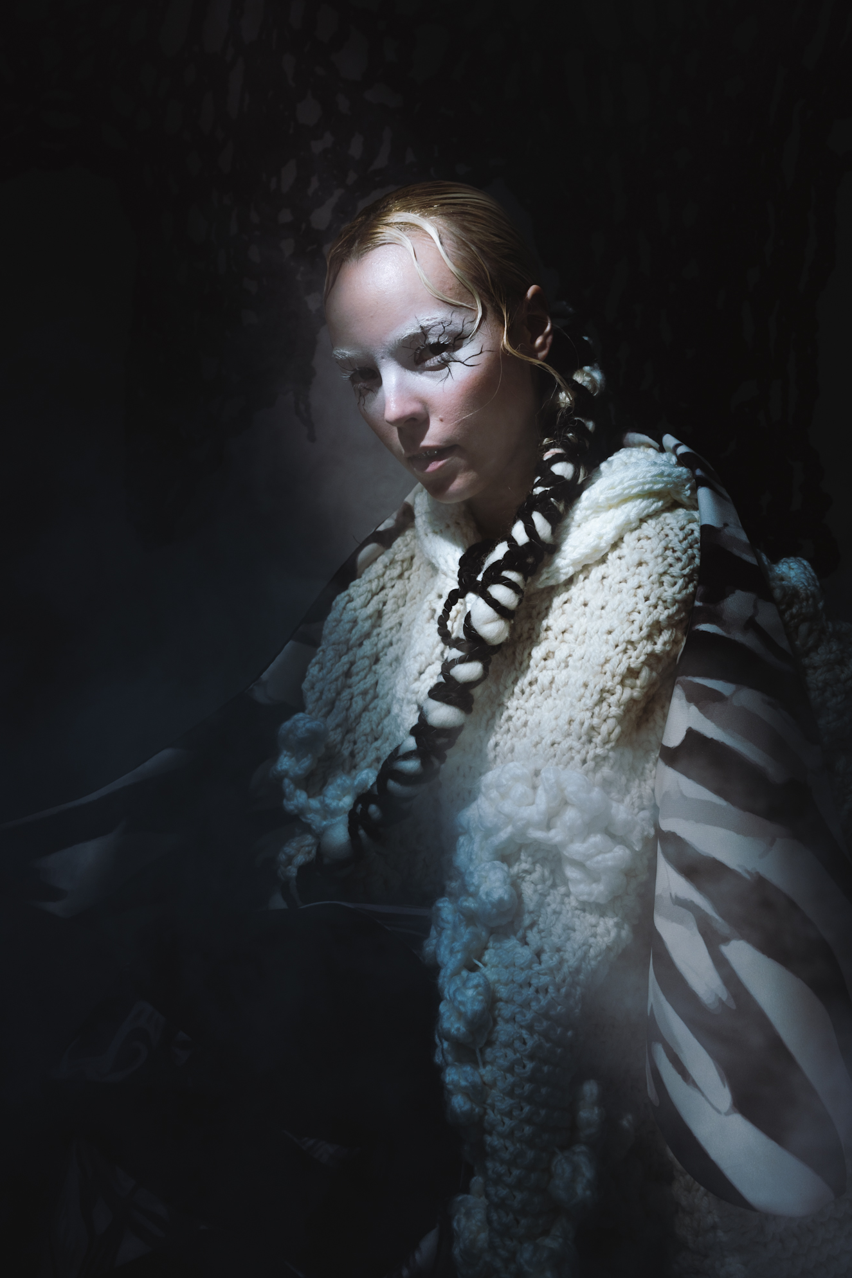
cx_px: 436
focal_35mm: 34
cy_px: 620
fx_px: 1207
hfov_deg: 38.9
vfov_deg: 55.8
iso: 100
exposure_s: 1/125
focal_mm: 33
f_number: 8
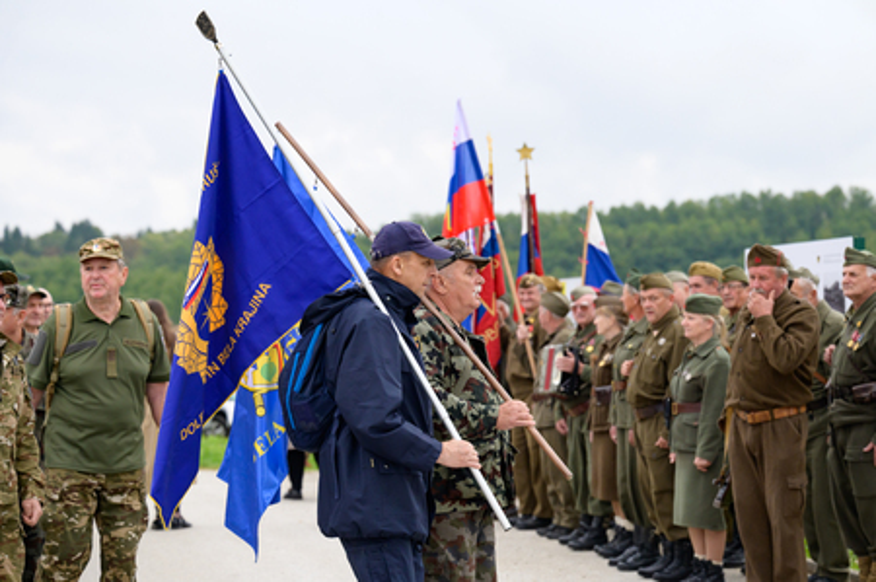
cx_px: 438
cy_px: 291
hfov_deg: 24.5
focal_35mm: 83
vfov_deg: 16.4
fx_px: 2017
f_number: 4
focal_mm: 83
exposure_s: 1/3200
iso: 800
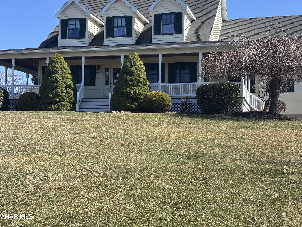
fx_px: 454
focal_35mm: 52
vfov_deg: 28.0
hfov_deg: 36.8
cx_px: 151
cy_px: 114
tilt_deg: +2.1
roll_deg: -2.1
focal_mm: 5.96
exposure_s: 1/1311
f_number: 1.6
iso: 32
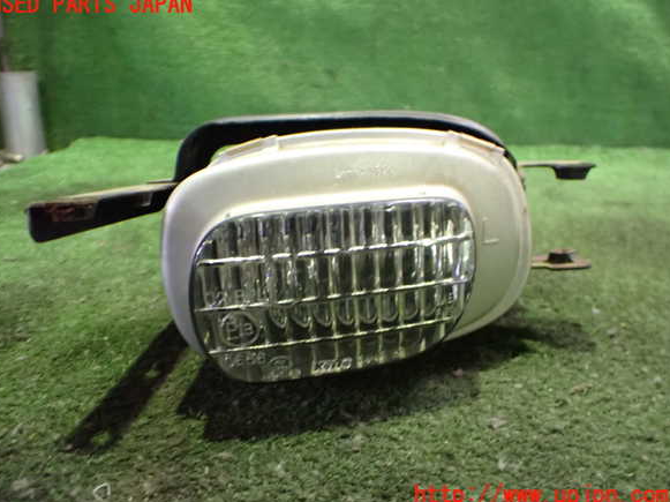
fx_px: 600
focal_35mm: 31
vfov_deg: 45.4
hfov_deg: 58.4
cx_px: 329
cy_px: 250
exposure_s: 1/30
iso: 1250
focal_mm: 5.4
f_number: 2.3
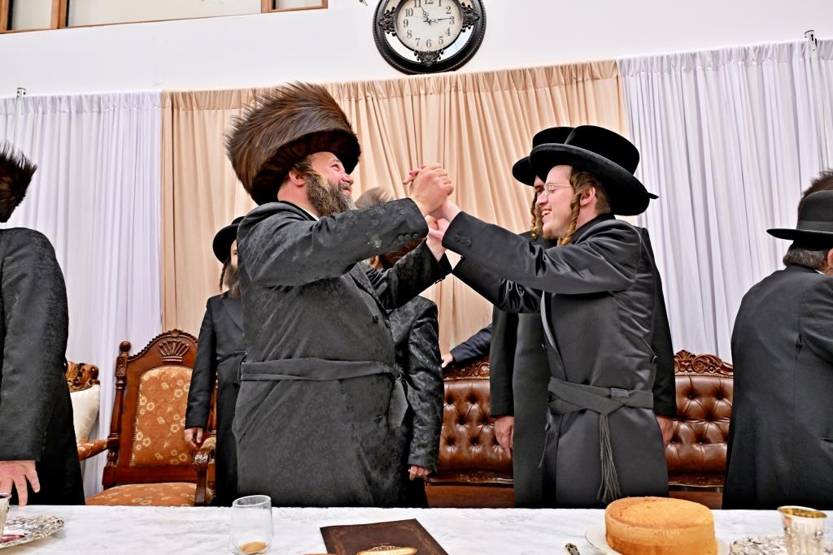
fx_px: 555
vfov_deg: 53.1
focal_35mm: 24
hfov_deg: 73.7
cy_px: 278
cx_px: 416
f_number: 4
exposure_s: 1/200
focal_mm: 24
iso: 640
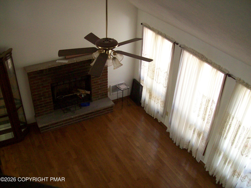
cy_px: 94
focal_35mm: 36
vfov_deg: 39.7
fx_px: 261
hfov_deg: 51.4
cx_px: 126
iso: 200
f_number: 2.7
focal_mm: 6
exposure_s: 1/64
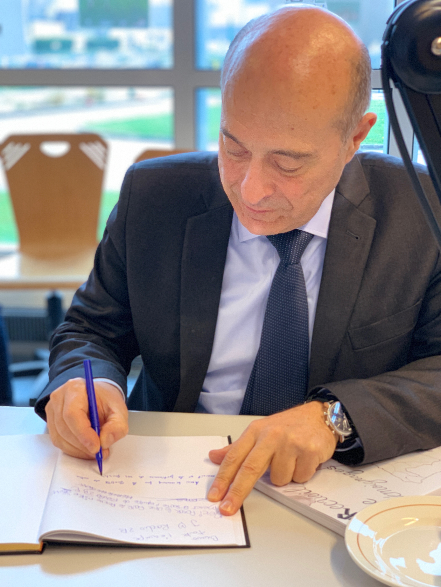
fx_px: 883
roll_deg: -0.1
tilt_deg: -14.5
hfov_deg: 28.0
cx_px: 220
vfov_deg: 36.8
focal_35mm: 52
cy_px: 294
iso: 200
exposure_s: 1/50
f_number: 2.4
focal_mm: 6
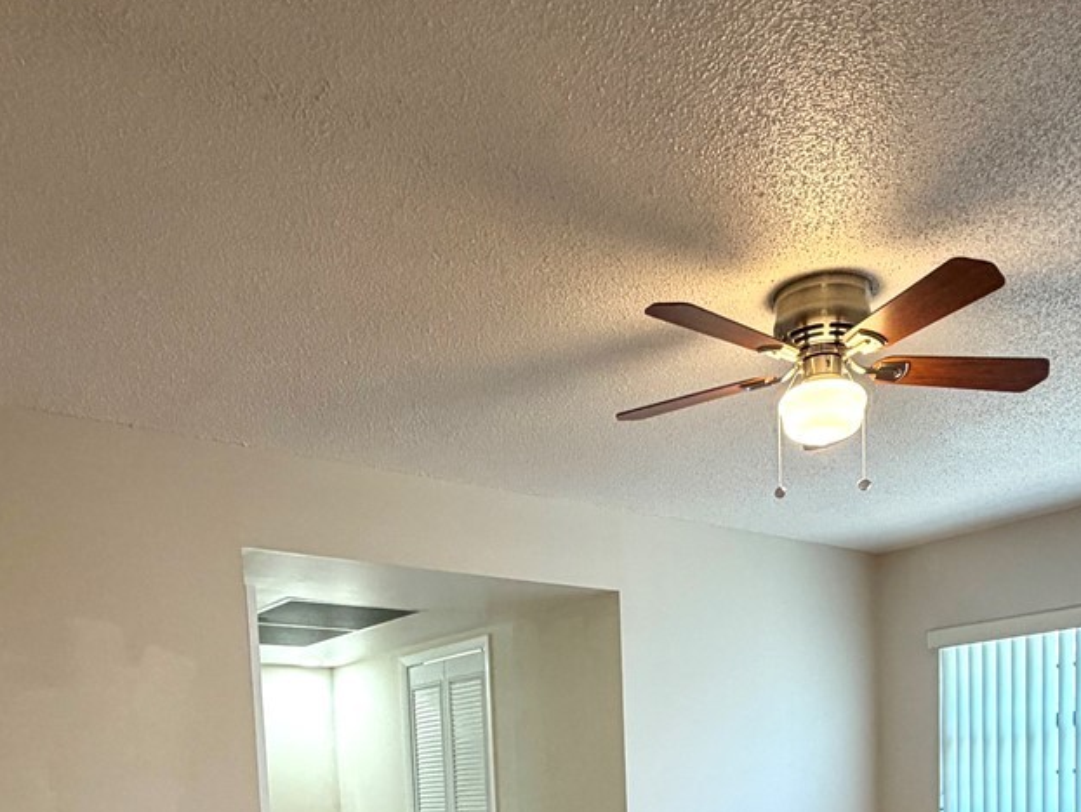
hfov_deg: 51.2
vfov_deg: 33.8
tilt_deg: -6.3
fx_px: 1125
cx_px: 596
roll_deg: +2.1
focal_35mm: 36
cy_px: 920
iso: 200
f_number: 2.2
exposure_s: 1/60
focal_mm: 2.22
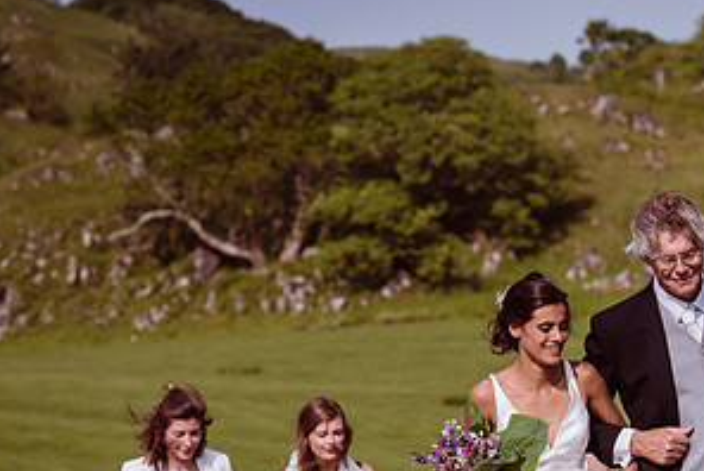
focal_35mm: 227
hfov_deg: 9.0
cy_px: 422
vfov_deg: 6.1
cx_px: 516
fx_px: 4443
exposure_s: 1/3200
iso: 320
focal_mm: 116
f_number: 5.6
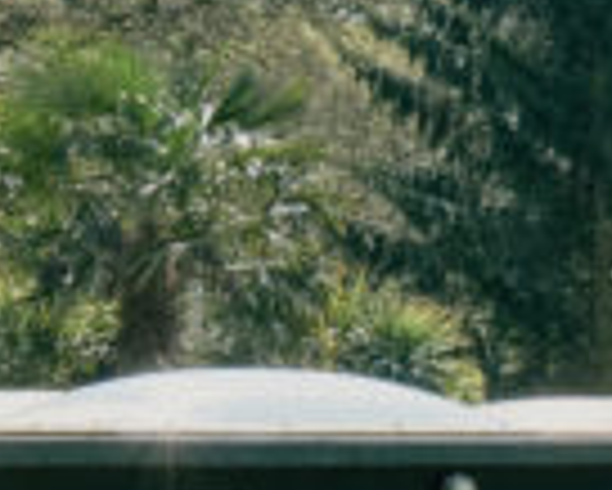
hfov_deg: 8.9
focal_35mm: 207
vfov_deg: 7.4
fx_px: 3752
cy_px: 616
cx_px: 1094
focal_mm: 25.7
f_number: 7.1
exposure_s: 1/1250
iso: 1600
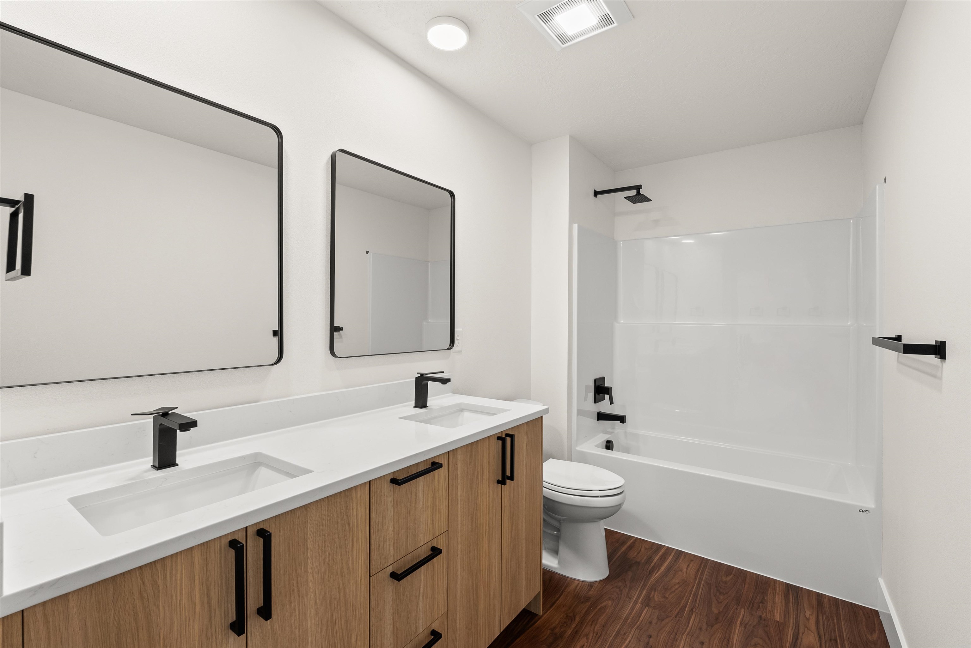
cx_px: 486
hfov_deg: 96.7
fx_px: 432
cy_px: 324
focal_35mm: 16
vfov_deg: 73.8
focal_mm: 16
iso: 400
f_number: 8
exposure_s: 1/8
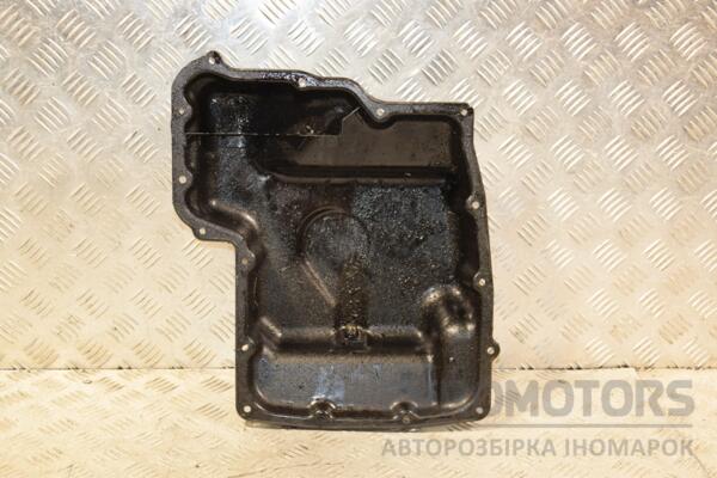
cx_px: 358
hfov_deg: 37.9
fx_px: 1046
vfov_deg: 25.8
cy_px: 239
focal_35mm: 52
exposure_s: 1/100
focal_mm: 35
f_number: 5
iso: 800
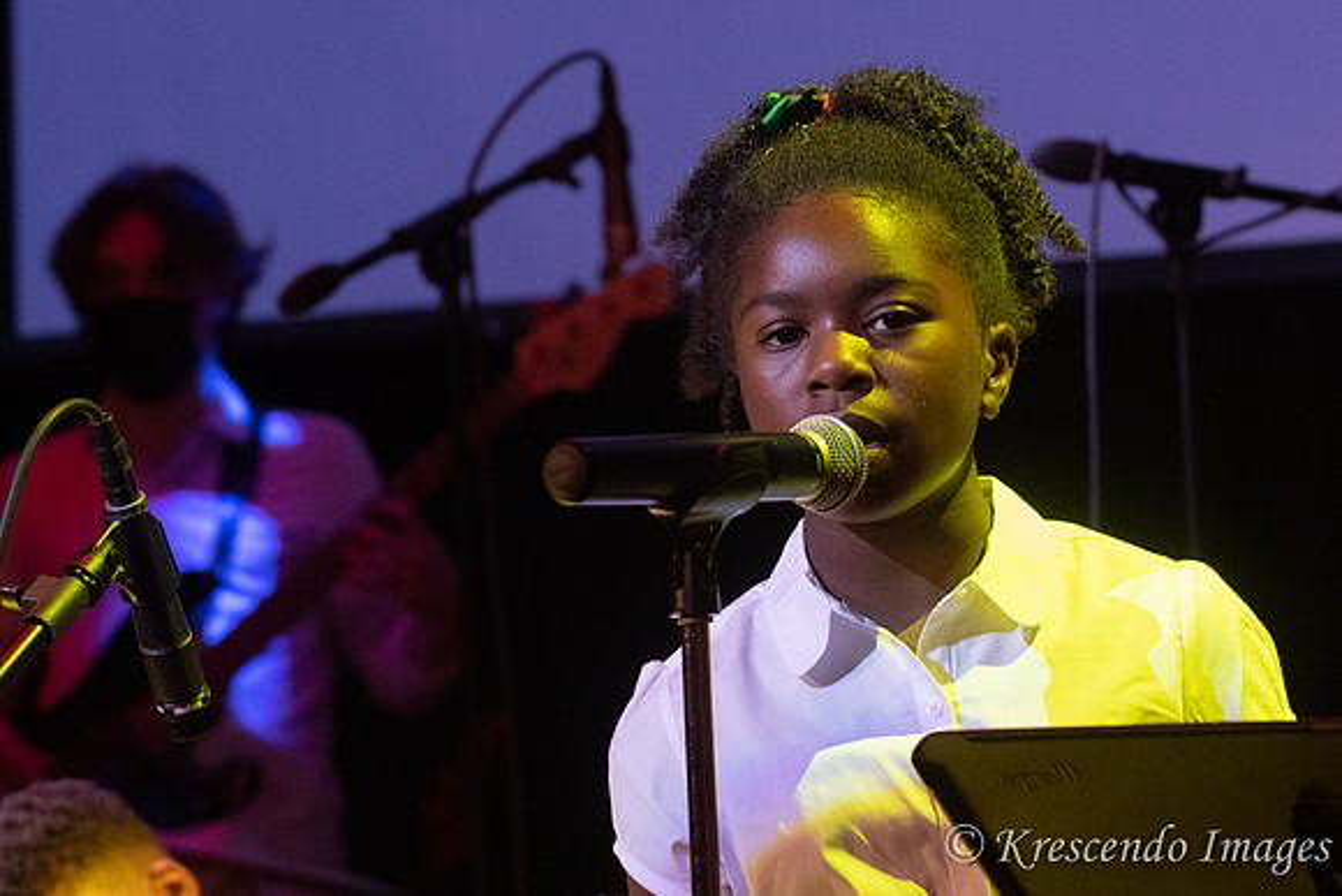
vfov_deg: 8.2
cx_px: 871
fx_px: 6281
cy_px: 435
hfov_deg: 12.2
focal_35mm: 168
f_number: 4
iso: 3200
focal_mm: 75
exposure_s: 1/200
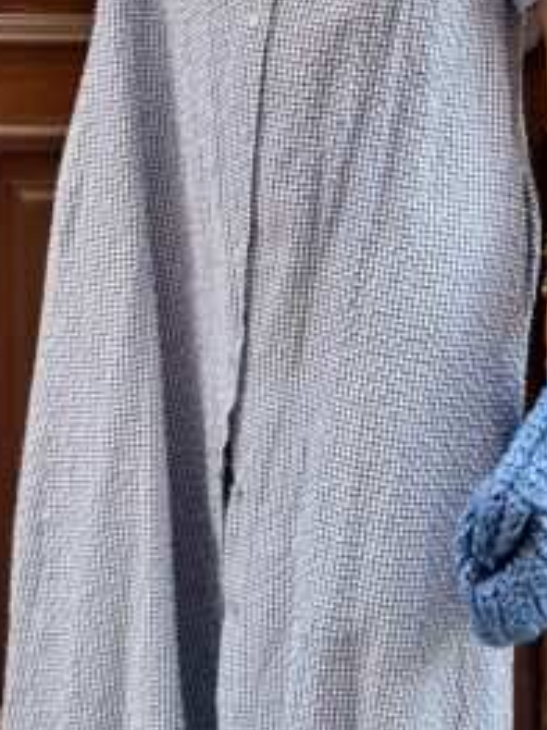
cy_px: 25
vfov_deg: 25.5
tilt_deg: -9.1
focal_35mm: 73
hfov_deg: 19.9
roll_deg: -1.5
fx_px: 1539
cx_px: 458
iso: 200
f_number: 1.78
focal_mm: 6.76
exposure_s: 1/121
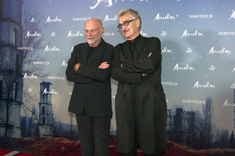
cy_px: 78
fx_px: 222
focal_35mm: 34
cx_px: 118
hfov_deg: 55.8
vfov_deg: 38.8
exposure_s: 1/125
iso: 1600
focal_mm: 34
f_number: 5.6
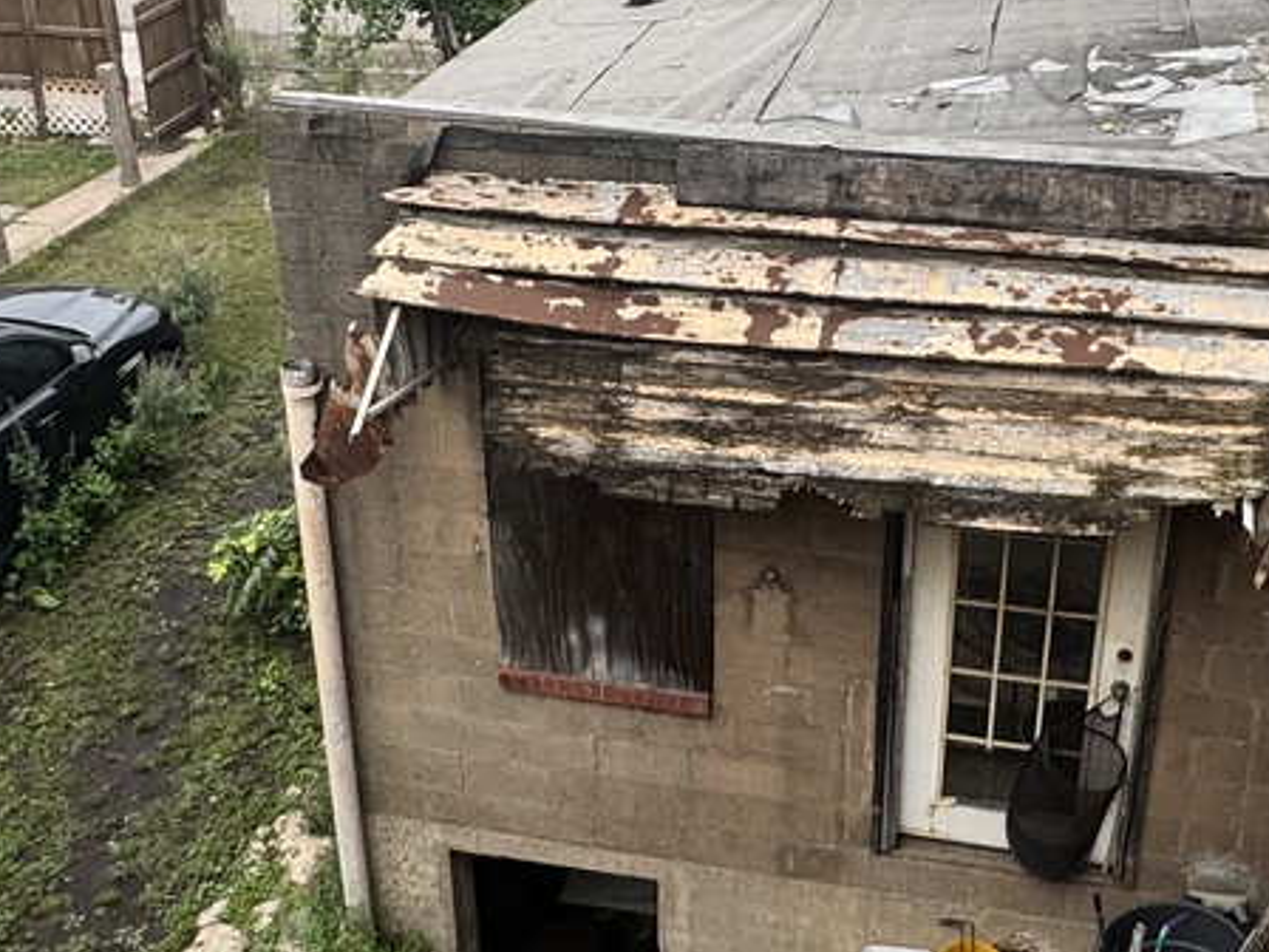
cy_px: 329
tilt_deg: -27.9
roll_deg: +0.5
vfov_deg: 32.0
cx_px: 725
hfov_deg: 42.0
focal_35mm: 45
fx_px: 1650
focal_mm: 2.22
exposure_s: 1/173
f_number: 2.2
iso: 40
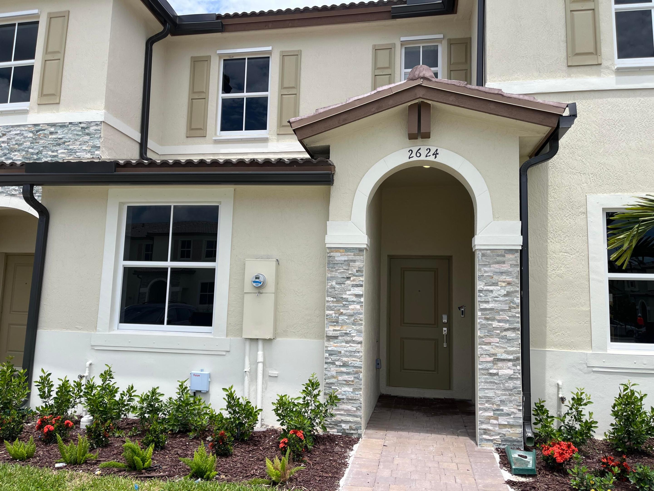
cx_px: 327
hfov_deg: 67.3
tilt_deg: +5.5
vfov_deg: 53.1
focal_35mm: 26
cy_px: 246
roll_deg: -2.1
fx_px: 491
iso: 50
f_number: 1.6
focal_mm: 5.1
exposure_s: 1/4484
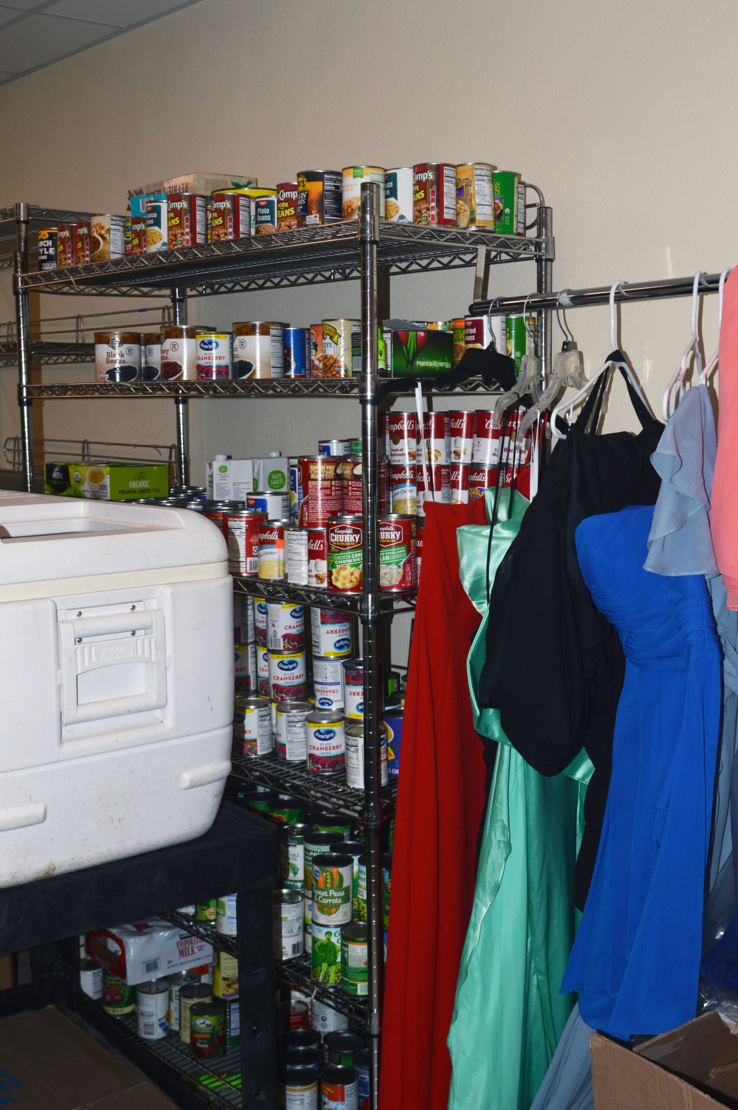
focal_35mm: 42
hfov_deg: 31.8
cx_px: 369
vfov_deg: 46.4
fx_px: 1294
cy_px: 555
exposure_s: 1/60
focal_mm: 28
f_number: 8
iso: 100
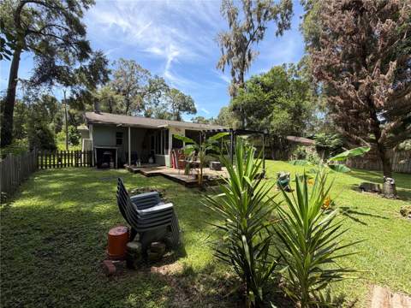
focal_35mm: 14
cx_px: 206
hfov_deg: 102.1
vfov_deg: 85.7
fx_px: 166
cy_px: 154
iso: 40
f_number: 2.2
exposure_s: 1/502
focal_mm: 2.22
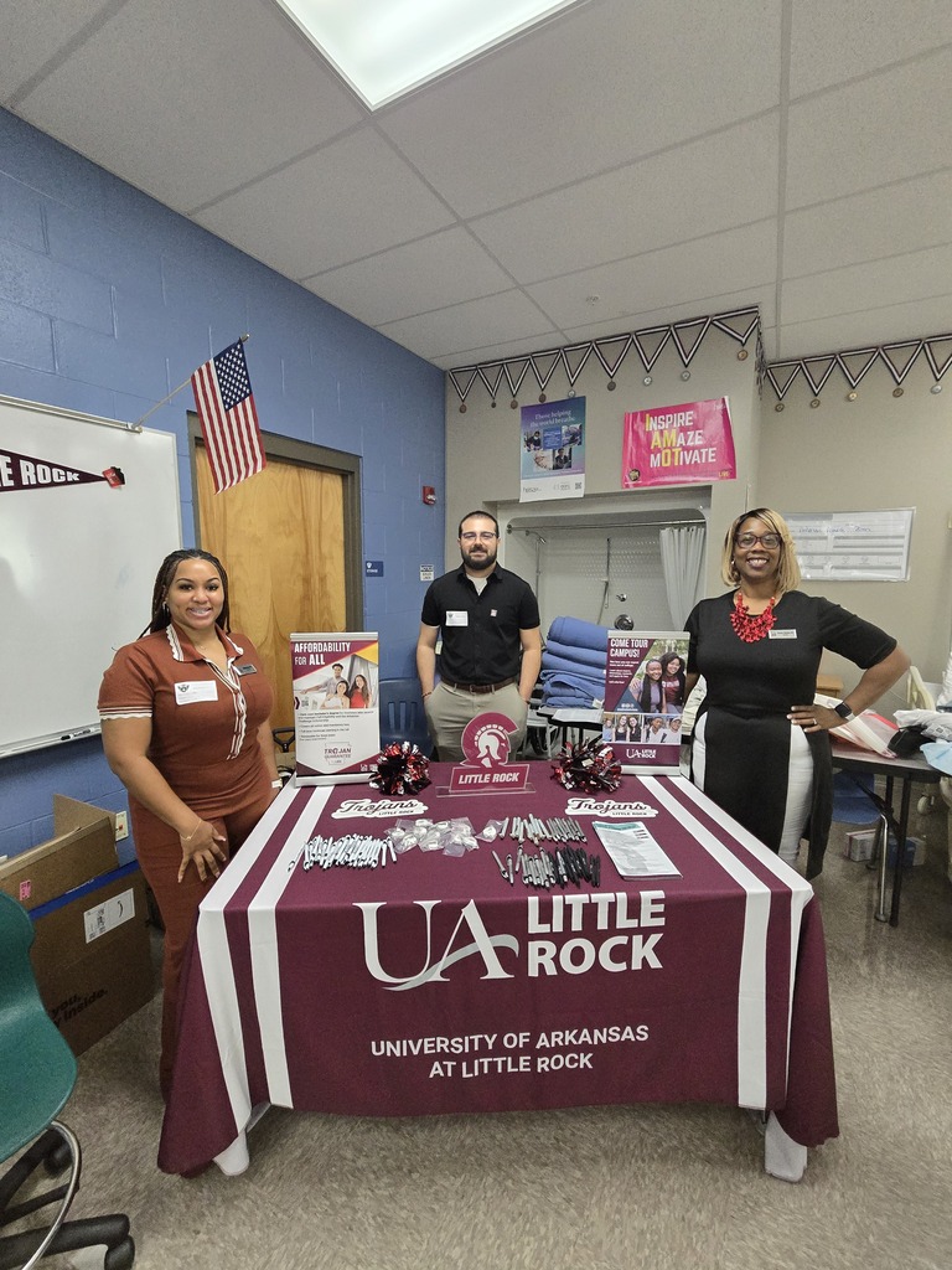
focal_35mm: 13
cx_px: 476
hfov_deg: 89.9
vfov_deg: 106.2
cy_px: 635
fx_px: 477
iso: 500
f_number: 2.2
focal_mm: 2.2
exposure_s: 1/60
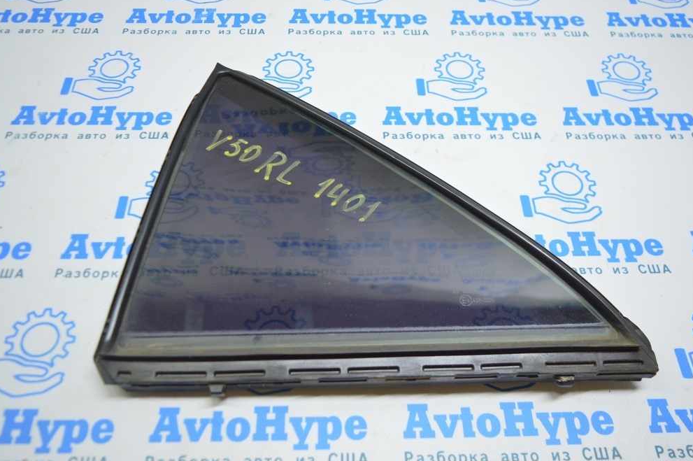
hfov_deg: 60.3
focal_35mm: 31
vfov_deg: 42.3
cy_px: 235
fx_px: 596
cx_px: 340
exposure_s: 1/50
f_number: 3.5
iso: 400
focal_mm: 20
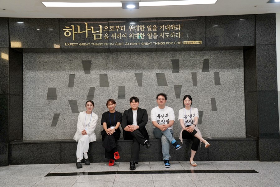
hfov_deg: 54.4
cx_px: 140
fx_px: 272
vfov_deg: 37.9
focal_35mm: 35
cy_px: 94
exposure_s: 1/160
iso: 2500
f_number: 4
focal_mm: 35
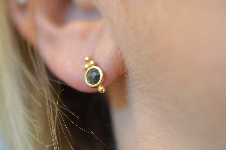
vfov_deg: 22.5
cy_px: 75
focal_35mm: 60
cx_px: 113
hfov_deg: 33.5
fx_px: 376
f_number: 4
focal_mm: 40
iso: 1100
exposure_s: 1/60
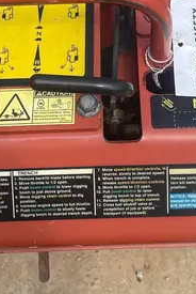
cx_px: 117
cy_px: 45
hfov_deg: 19.0
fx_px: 586
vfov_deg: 27.3
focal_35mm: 72
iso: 32
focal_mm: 4.2
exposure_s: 1/2618
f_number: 1.6
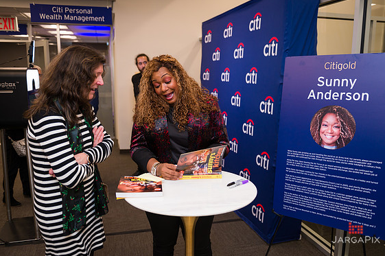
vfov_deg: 43.5
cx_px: 198
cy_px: 126
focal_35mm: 30
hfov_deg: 62.0
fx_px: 321
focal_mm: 29
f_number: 3.2
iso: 400
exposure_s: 1/200
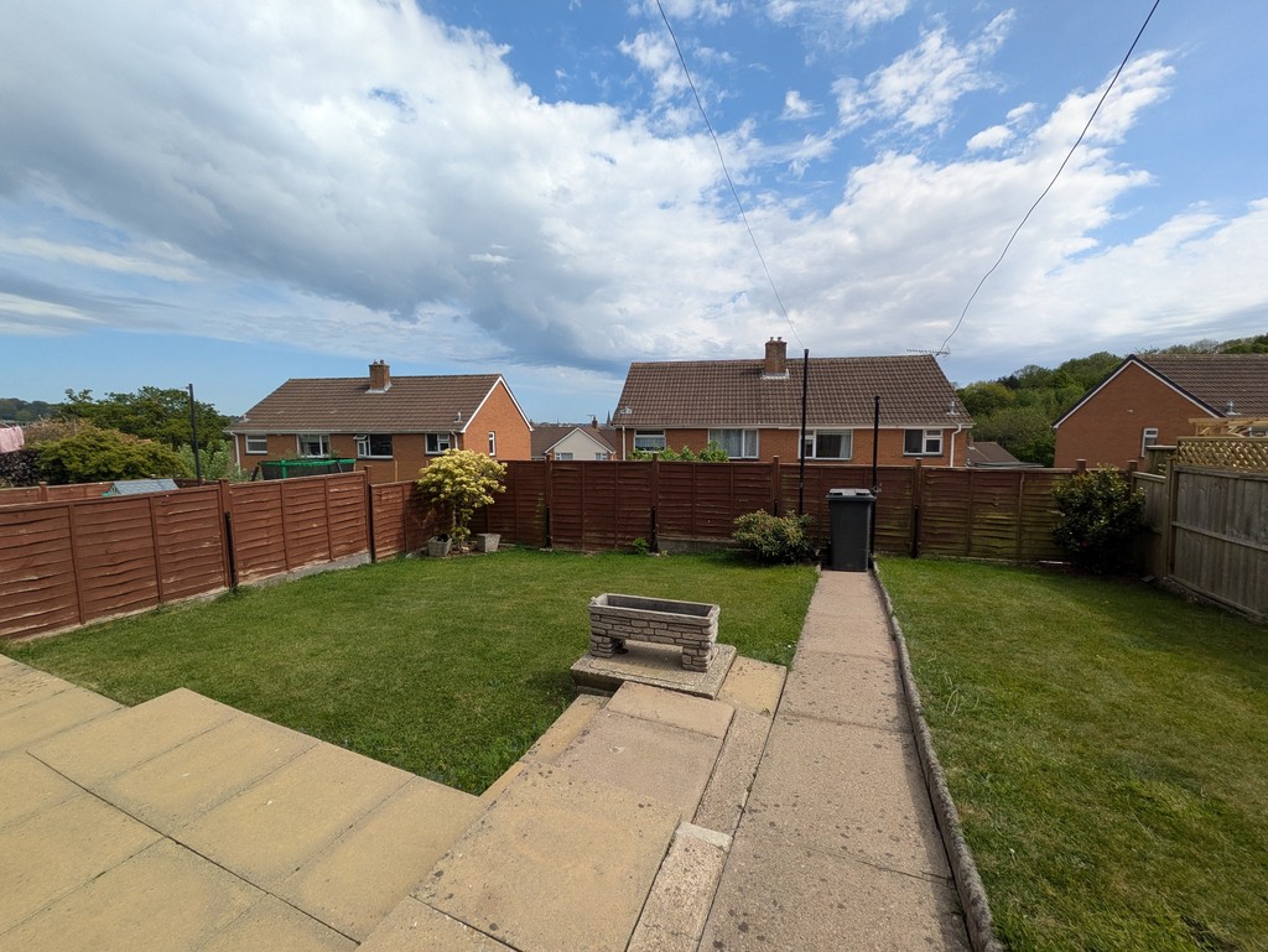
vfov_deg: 85.7
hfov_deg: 102.0
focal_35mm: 14
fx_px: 513
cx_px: 634
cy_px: 476
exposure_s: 1/2049
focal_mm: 1.83
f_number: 2.2
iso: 51
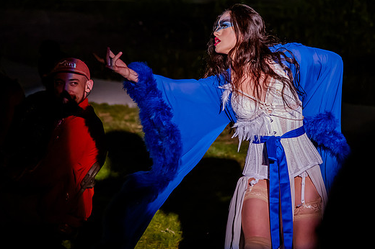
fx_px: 1728
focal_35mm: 166
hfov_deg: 12.4
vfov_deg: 8.3
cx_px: 238
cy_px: 91
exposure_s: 1/400
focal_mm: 120
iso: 4000
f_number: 4
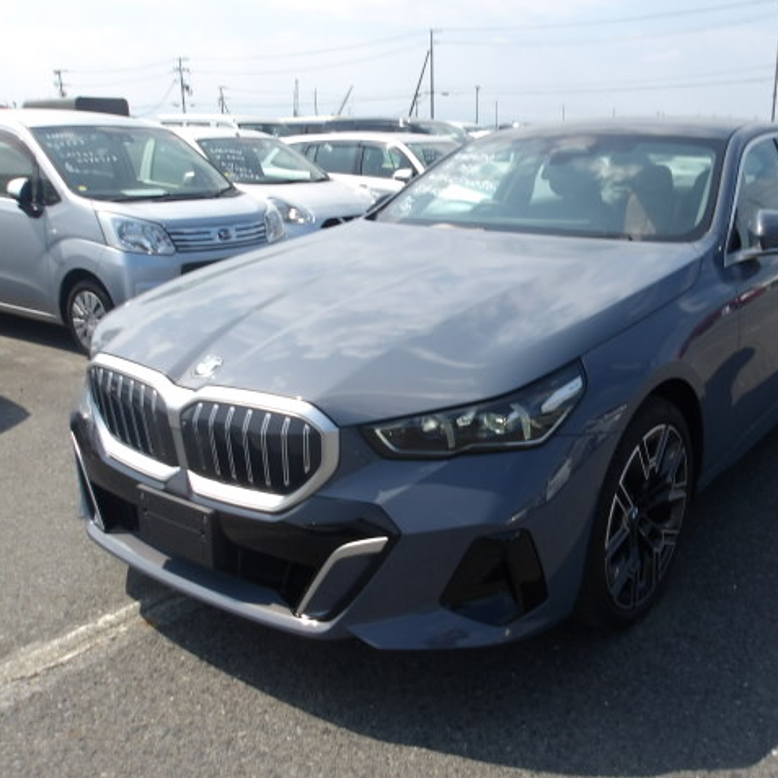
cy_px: 388
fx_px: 814
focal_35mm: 32
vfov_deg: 51.1
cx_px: 486
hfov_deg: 50.6
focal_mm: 4.9
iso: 100
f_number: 10.4
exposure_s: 1/102
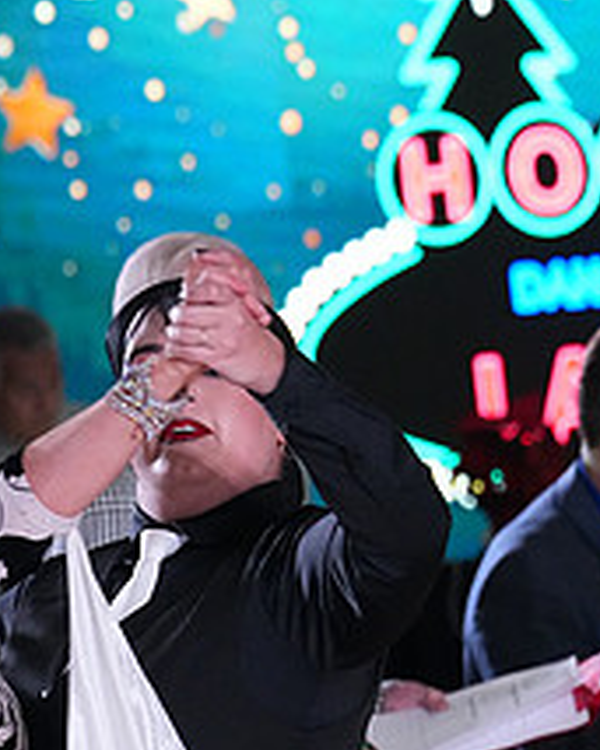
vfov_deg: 3.8
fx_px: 11284
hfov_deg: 3.0
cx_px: 12
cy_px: 1013
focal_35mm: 508
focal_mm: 200
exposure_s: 1/400
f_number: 7.1
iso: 10000
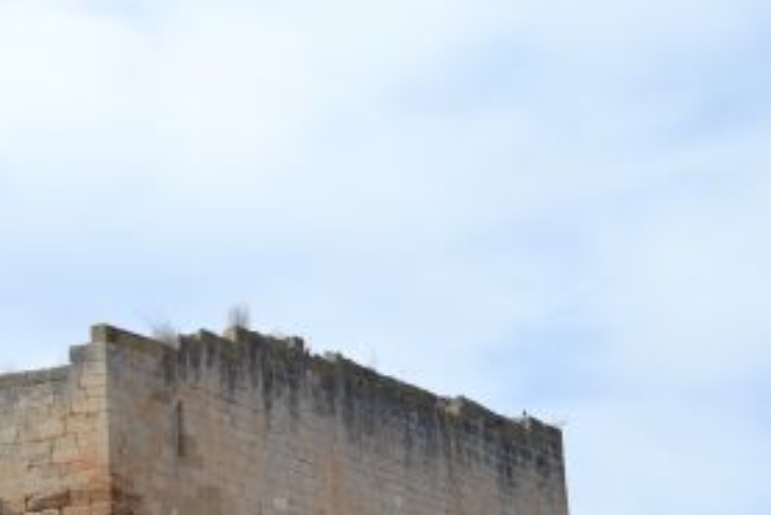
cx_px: -134
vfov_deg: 9.0
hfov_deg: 13.2
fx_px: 3245
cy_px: 461
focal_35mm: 151
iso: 100
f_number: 3.2
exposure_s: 1/1250
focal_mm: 35
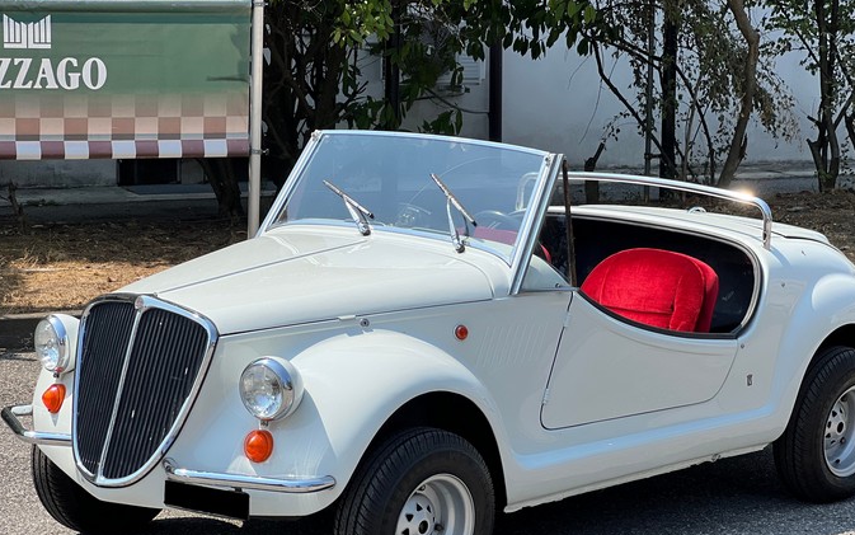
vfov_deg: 13.5
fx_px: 2261
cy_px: 311
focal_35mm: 97
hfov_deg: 21.4
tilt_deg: -7.4
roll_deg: +0.0
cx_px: 455
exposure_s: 1/536
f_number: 2.8
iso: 32
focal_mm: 9
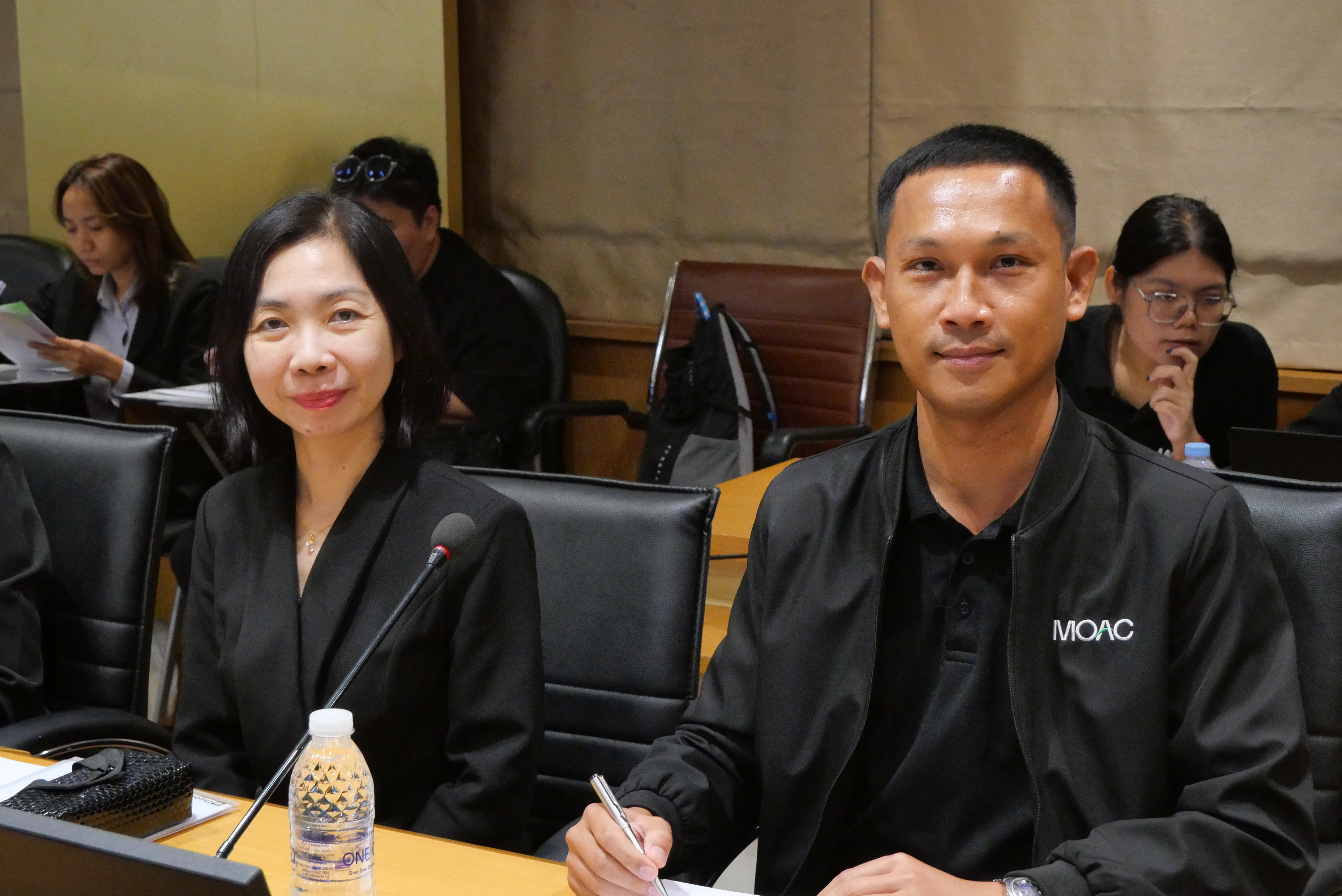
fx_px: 2462
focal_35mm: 66
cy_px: 448
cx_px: 671
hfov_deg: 30.5
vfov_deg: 20.6
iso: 3200
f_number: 6.3
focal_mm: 32
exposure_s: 1/60
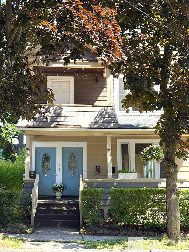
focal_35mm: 52
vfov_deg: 36.8
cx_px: 94
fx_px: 379
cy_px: 126
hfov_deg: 28.0
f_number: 1.6
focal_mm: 5.96
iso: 50
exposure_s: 1/566
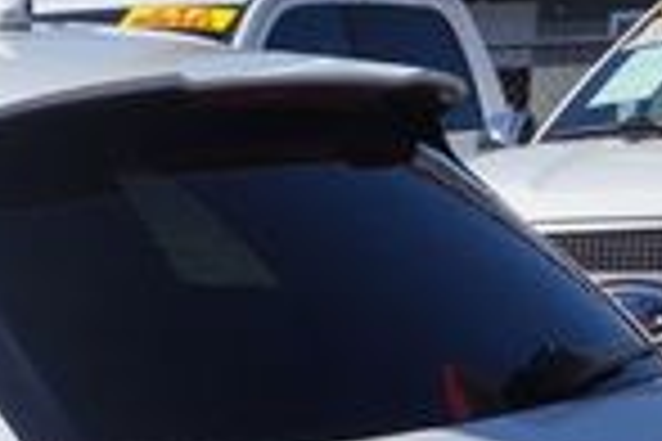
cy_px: 783
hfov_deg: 13.6
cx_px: -473
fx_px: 2522
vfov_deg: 9.5
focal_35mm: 137
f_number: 11
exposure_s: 1/200
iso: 100
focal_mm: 21
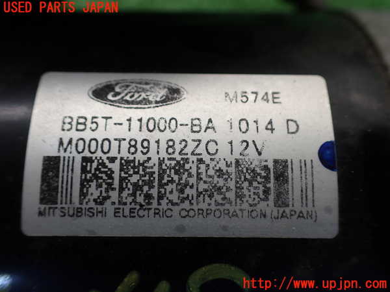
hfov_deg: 60.0
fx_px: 338
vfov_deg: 46.8
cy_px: 146
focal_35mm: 30
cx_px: 195
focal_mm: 5.4
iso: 100
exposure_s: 1/125
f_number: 2.3
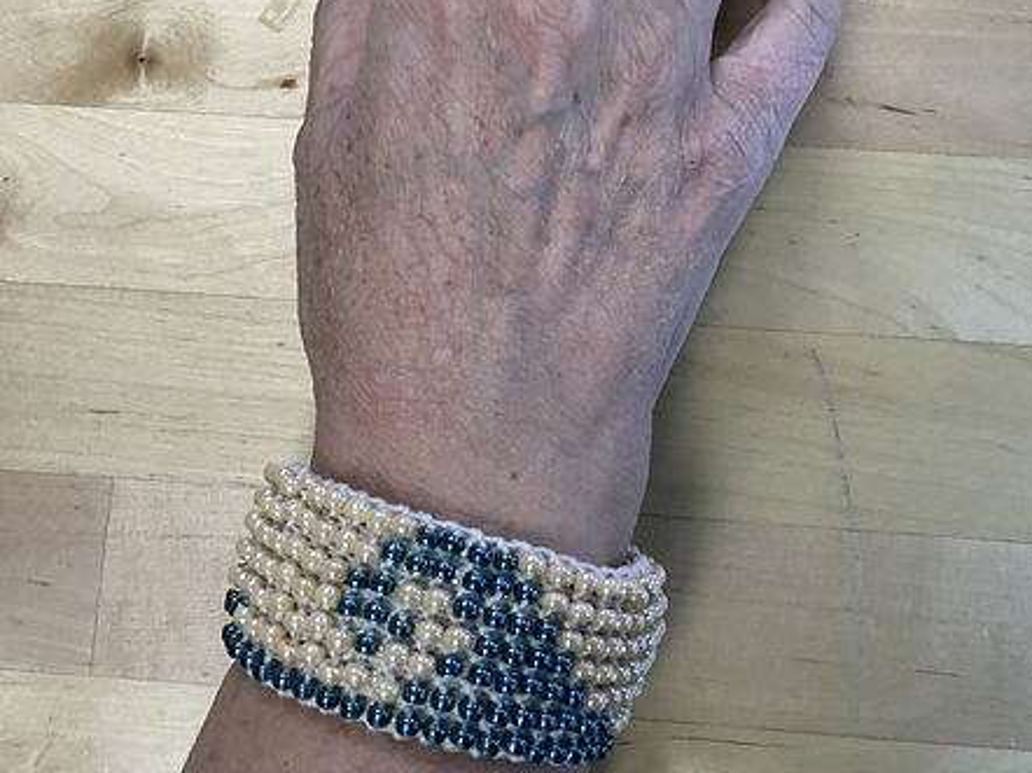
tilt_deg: -79.6
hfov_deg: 44.8
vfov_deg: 34.0
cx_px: 486
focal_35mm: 42
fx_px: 1251
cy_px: 250
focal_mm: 4.15
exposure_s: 1/30
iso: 40
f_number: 2.2
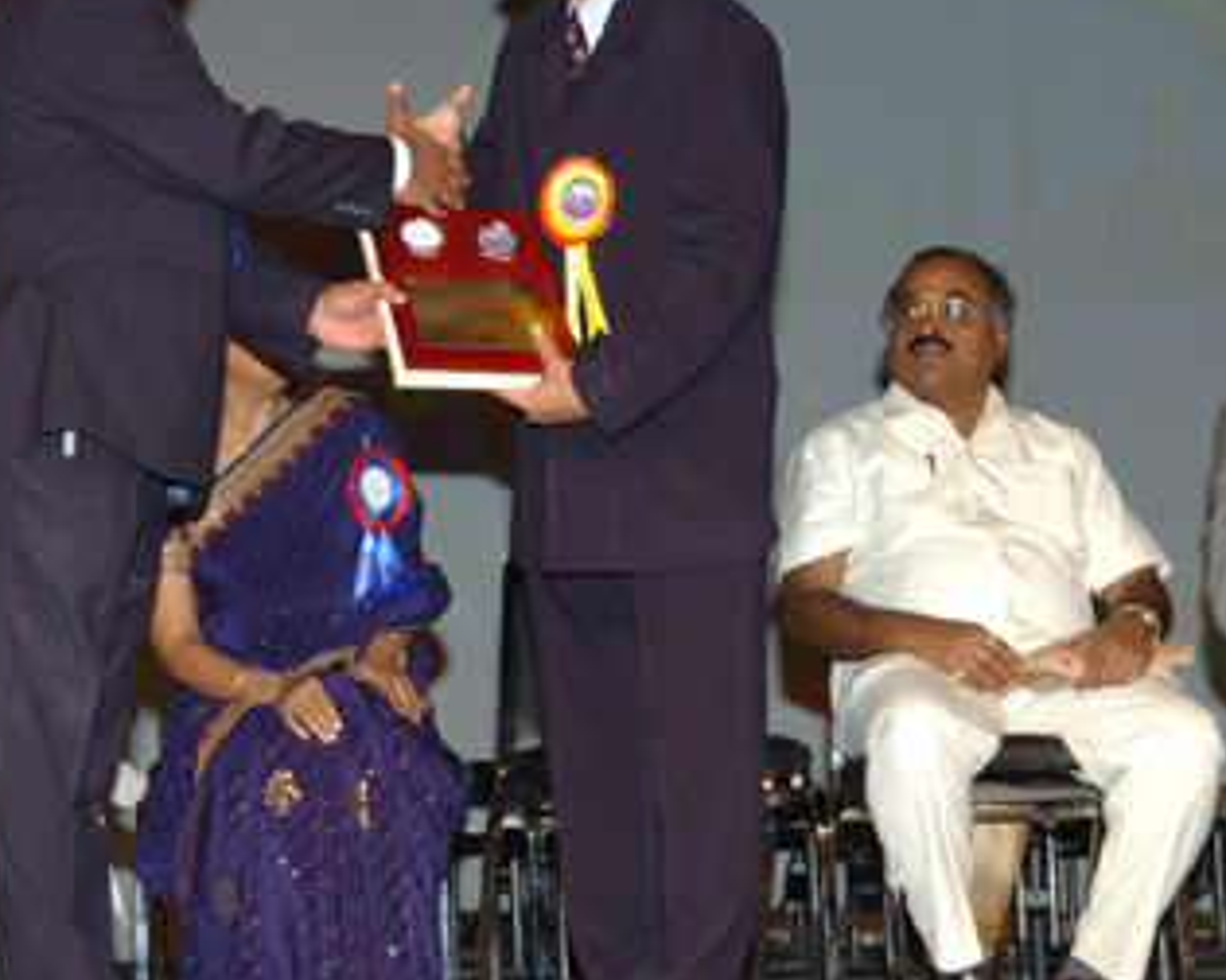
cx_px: 245
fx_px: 3882
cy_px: 422
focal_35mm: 107
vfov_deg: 14.4
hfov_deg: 17.8
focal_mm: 40
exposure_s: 1/80
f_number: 5
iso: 400
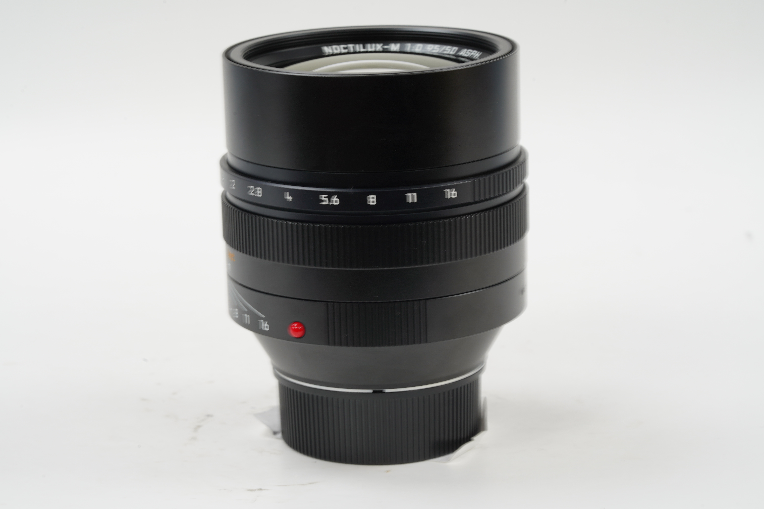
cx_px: 382
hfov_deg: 22.6
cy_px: 254
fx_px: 1910
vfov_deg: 15.2
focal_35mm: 90
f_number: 16
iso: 200
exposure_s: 1/1.25
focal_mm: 90
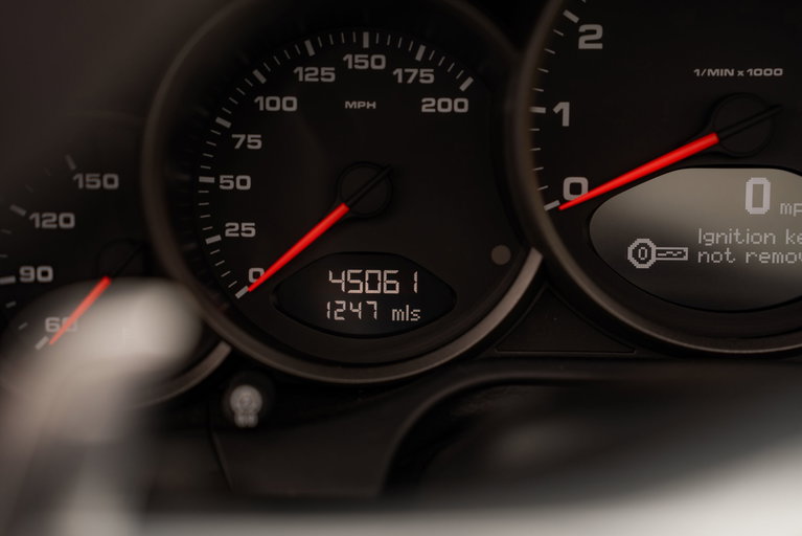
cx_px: 401
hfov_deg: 28.8
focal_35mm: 70
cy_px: 268
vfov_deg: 19.5
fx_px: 1560
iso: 100
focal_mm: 70
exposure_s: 1/100
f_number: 2.8
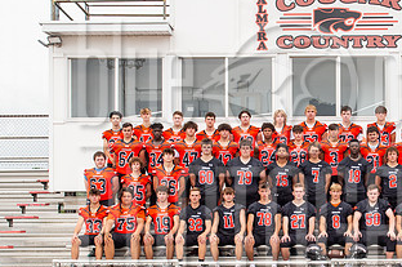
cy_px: 204
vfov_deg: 16.1
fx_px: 937
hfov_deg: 23.8
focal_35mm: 84
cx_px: 328
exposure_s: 1/200
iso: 160
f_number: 9
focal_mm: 32
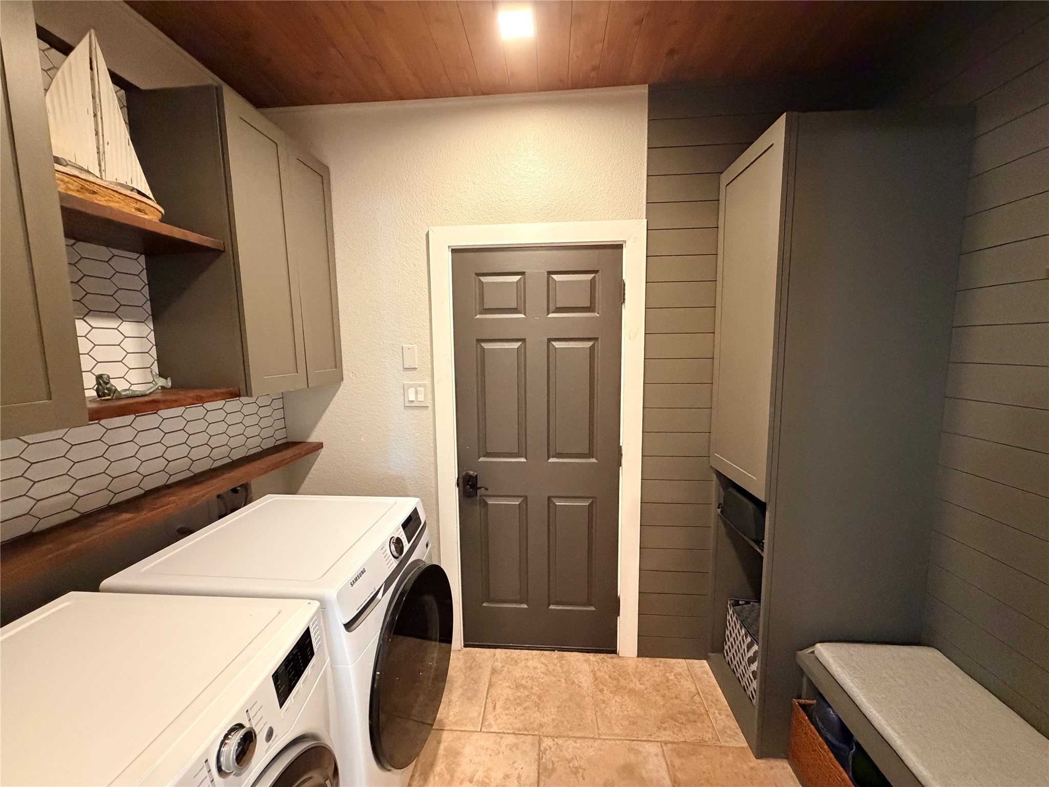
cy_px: 394
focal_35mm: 14
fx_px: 424
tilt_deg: -6.9
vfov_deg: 85.7
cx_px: 524
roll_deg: +1.3
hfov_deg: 102.1
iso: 1000
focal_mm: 2.22
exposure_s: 1/60
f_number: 2.2
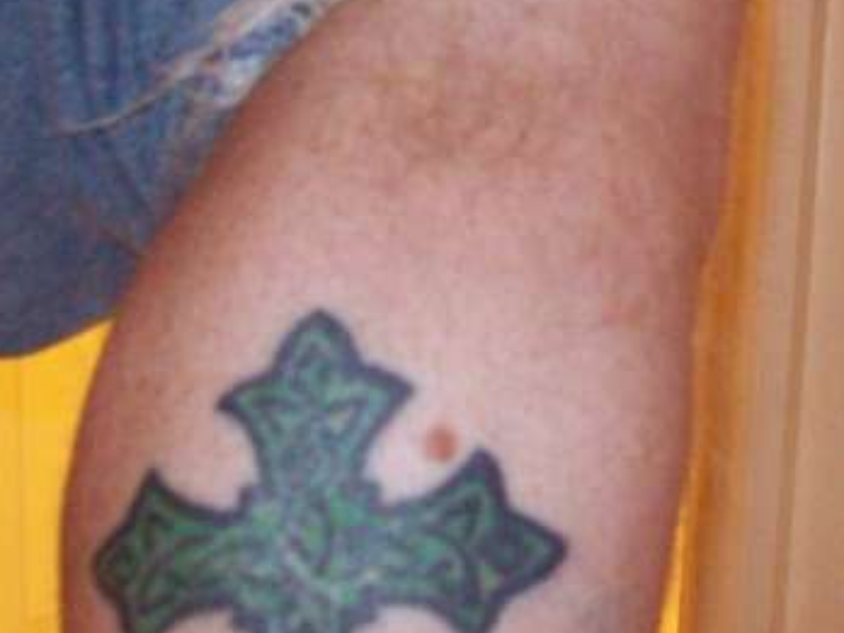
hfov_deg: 30.7
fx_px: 1512
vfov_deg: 23.6
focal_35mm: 62
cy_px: 296
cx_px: 631
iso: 800
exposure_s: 1/64
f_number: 2.7
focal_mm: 6
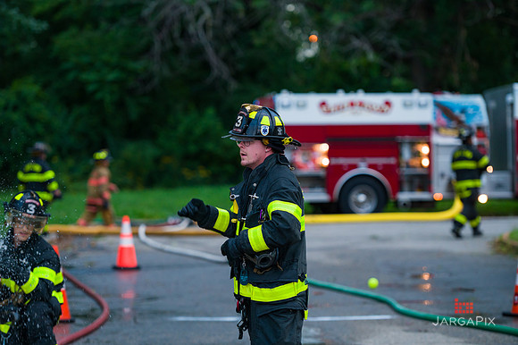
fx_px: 2013
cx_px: 259
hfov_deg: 14.7
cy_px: 172
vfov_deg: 9.8
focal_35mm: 140
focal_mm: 140
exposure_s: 1/250
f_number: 3.2
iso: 1000
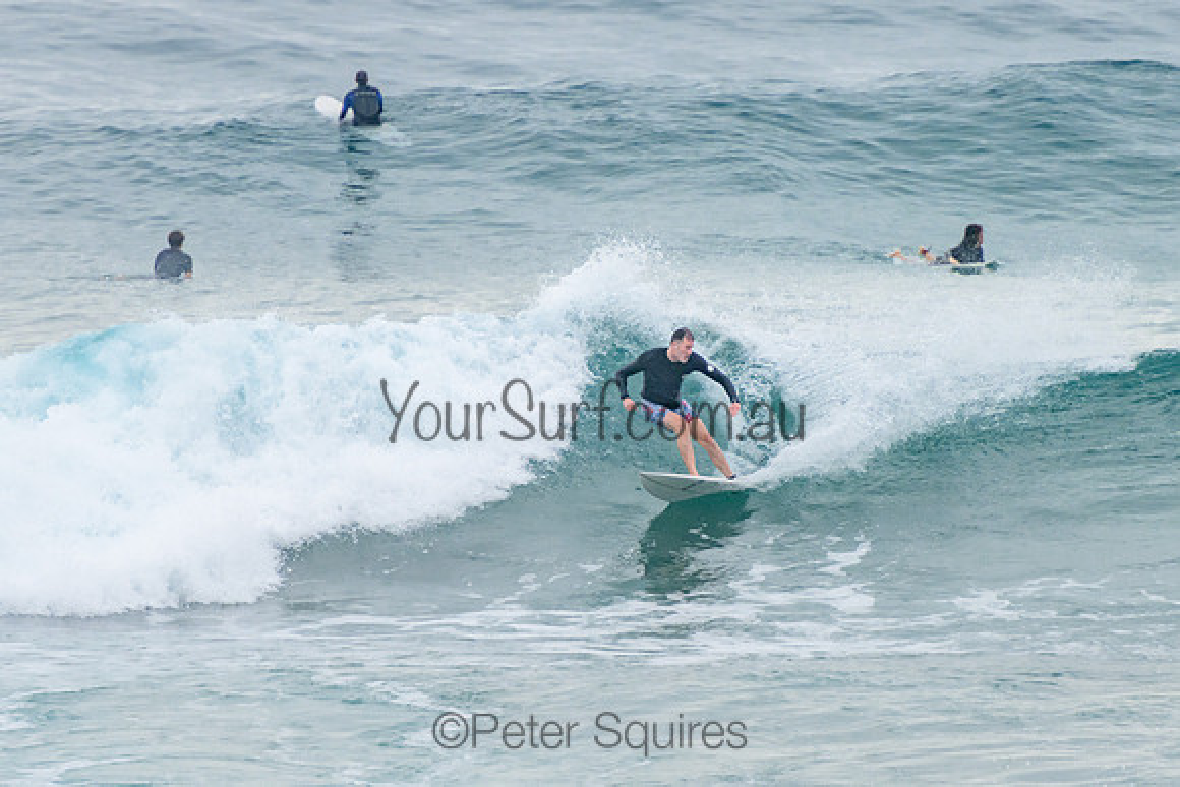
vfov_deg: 2.5
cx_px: 641
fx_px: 18012
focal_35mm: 549
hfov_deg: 3.8
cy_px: 377
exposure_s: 1/1250
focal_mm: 400
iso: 500
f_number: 5.6
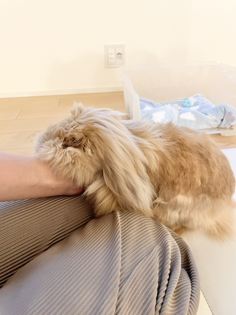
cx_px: 118
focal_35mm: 26
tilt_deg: -29.4
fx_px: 236
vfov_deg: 67.3
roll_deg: +1.4
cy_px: 158
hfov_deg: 53.1
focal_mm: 4.2
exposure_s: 1/30
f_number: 1.6
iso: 500
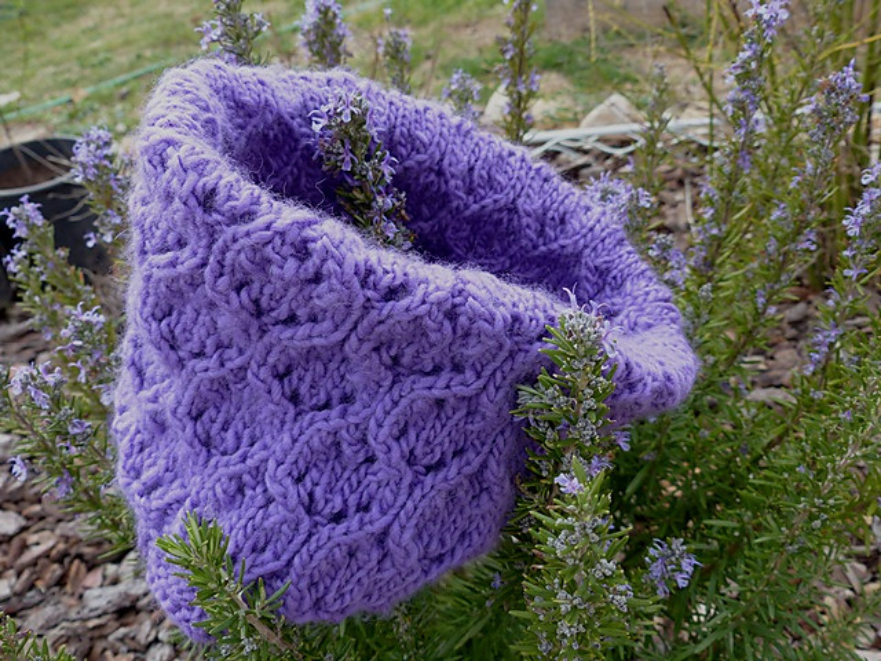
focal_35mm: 37
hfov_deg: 50.1
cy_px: 330
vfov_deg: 38.7
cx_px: 440
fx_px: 942
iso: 100
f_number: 2.8
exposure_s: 1/320
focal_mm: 6.6
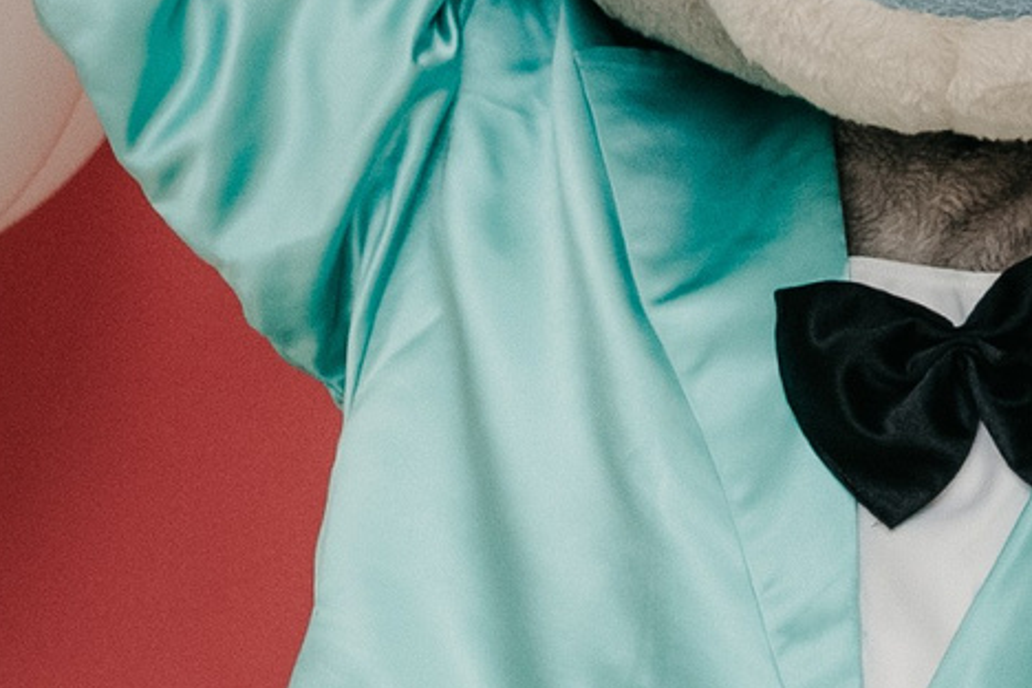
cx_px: 2276
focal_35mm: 233
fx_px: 6679
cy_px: -82
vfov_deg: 5.9
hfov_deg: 8.3
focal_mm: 35
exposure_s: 1/160
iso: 640
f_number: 4
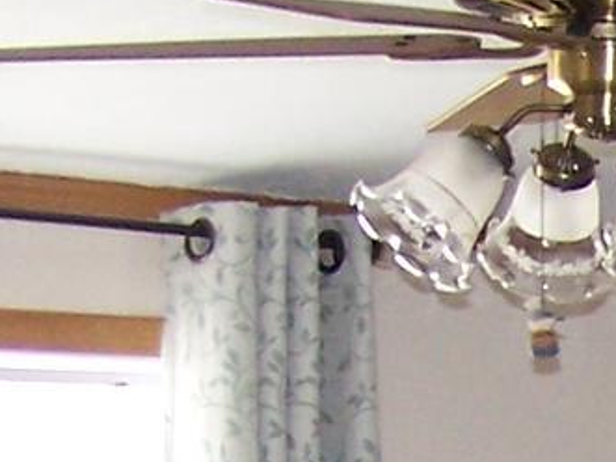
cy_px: 1108
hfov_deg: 8.1
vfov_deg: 6.1
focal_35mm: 235
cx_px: 1186
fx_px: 4180
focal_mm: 6.3
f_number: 2.8
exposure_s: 1/60
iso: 140
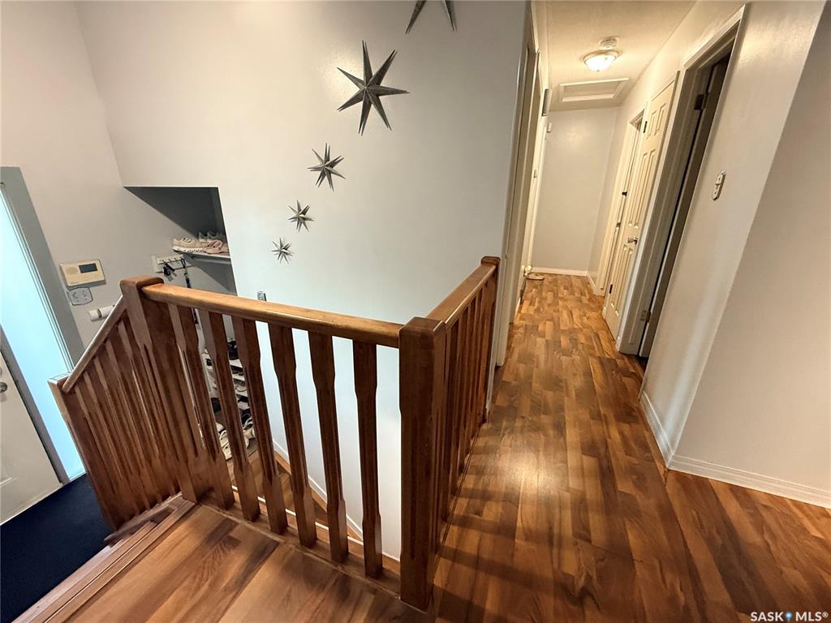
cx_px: 416
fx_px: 336
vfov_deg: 85.7
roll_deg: +0.2
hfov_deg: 102.1
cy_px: 312
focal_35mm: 14
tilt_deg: -18.7
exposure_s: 1/60
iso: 500
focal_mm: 2.22
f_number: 2.2
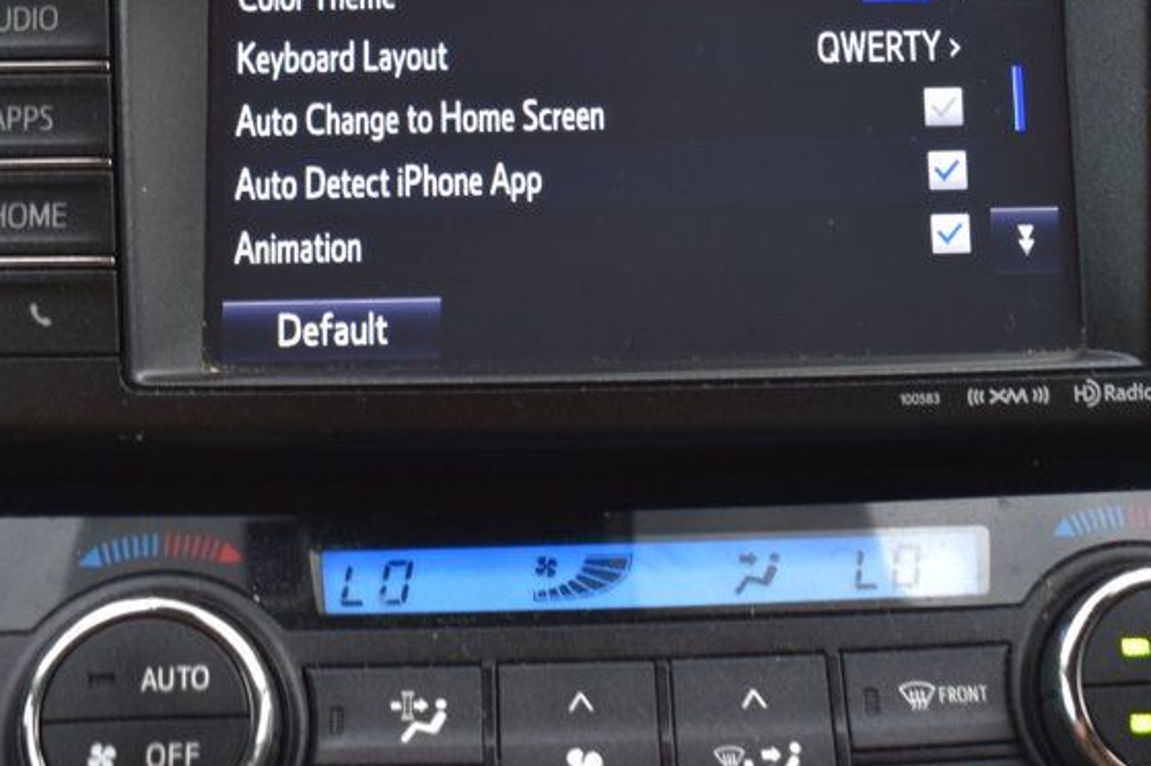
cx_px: 673
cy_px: 95
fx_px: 2460
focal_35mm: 77
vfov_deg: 17.5
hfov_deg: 26.3
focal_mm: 28
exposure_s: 1/20
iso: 400
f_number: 6.3
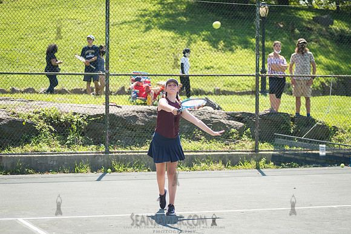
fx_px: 976
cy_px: 117
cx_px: 175
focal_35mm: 100
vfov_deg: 13.7
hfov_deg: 20.4
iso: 125
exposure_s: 1/500
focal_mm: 86
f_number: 4
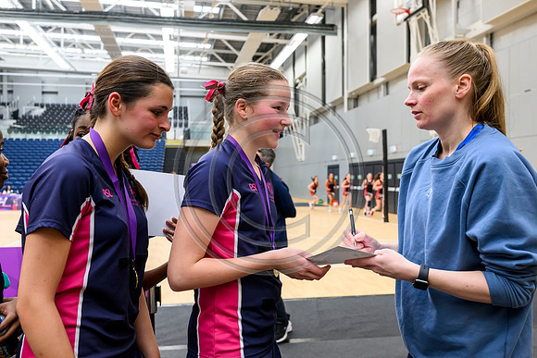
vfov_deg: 37.9
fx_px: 522
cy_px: 179
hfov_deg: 54.4
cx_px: 268
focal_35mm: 35
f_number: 5
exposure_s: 1/320
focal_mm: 35
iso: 4000
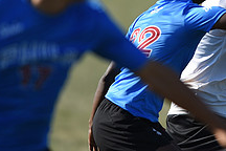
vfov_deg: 1.3
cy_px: 9
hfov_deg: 1.9
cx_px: 257
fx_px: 6729
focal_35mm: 1072
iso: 100
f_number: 2.8
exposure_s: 1/1600
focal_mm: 400
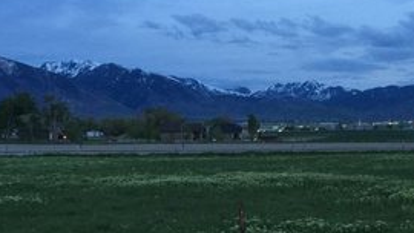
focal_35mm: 75
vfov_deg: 15.8
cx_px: 314
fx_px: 823
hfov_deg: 27.8
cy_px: 224
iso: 64
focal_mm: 4.15
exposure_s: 1/15
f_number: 2.2
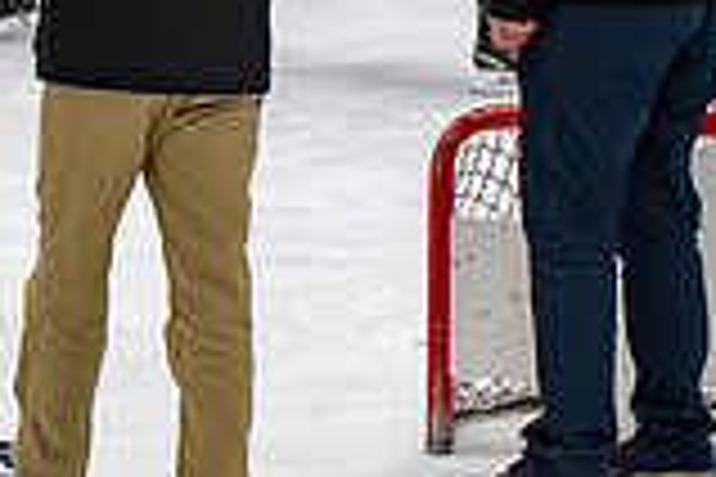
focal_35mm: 383
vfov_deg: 3.6
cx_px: -365
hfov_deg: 5.3
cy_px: -290
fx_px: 7617
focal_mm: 70
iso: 2000
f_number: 3.2
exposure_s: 1/800
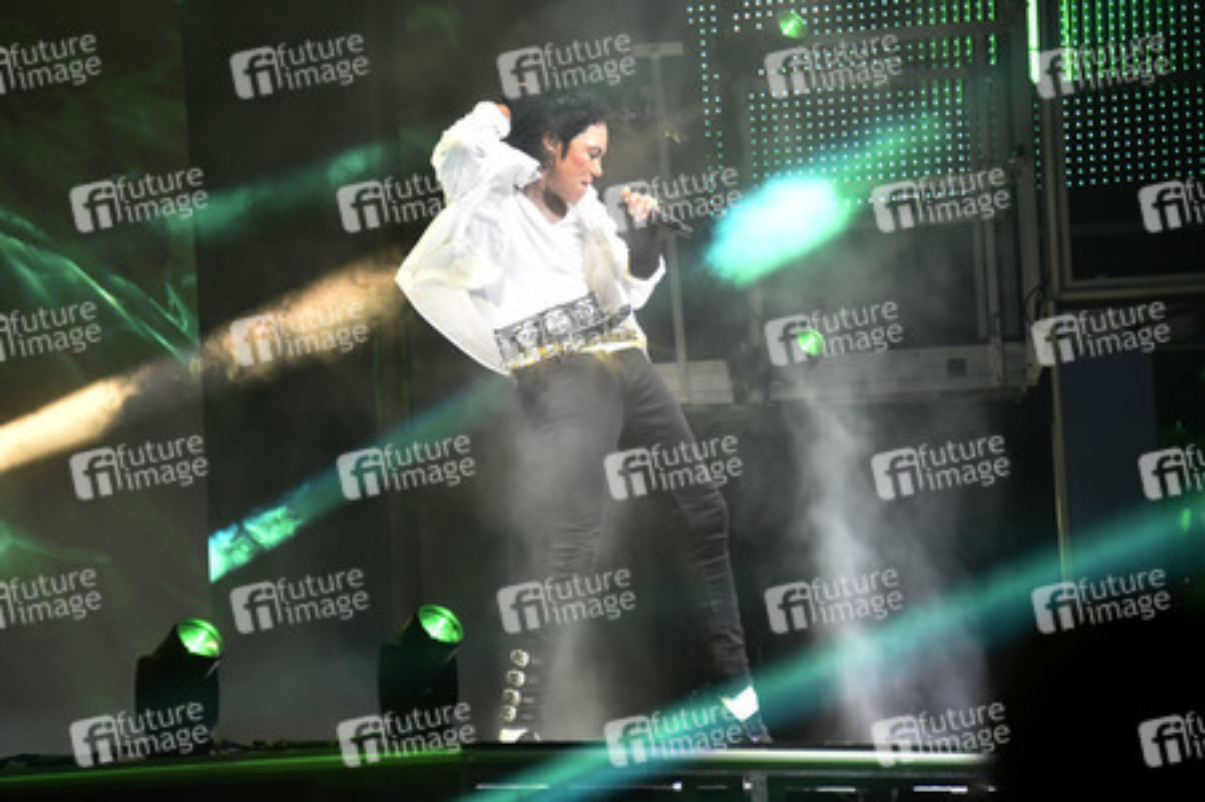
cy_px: 401
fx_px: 7024
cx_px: 602
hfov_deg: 9.8
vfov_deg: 6.5
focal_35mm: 210
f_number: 5.6
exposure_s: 1/160
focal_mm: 210
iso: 1600
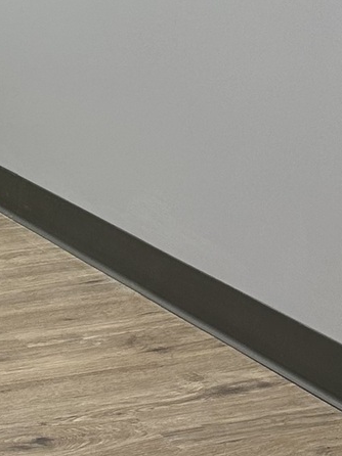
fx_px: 1635
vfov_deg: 15.6
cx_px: -372
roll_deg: +3.2
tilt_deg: -9.0
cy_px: -3
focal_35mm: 124
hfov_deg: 10.8
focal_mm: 6.86
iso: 80
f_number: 1.78
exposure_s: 1/100
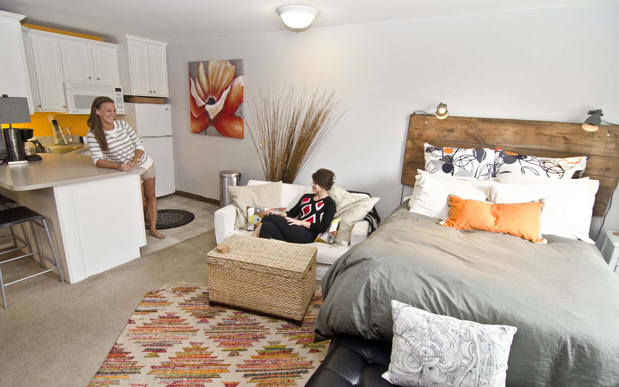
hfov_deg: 92.6
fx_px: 296
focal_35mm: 18
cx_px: 298
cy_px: 199
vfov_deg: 66.4
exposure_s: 1/60
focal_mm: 11
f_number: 4
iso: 640
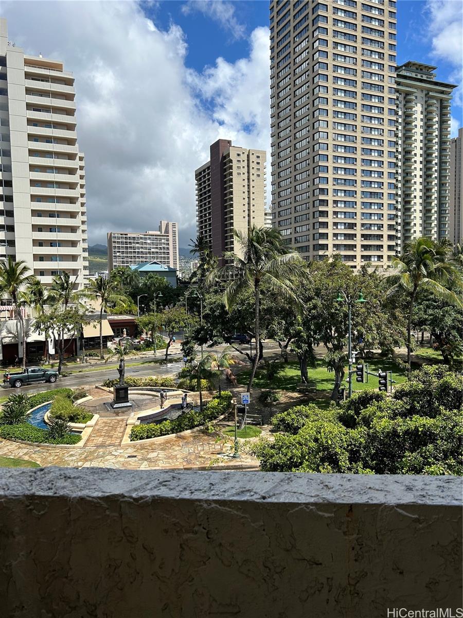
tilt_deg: -3.1
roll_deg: +0.2
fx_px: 464
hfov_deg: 53.1
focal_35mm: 26
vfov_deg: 67.3
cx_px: 232
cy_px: 309
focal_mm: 5.7
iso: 50
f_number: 1.5
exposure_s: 1/4274
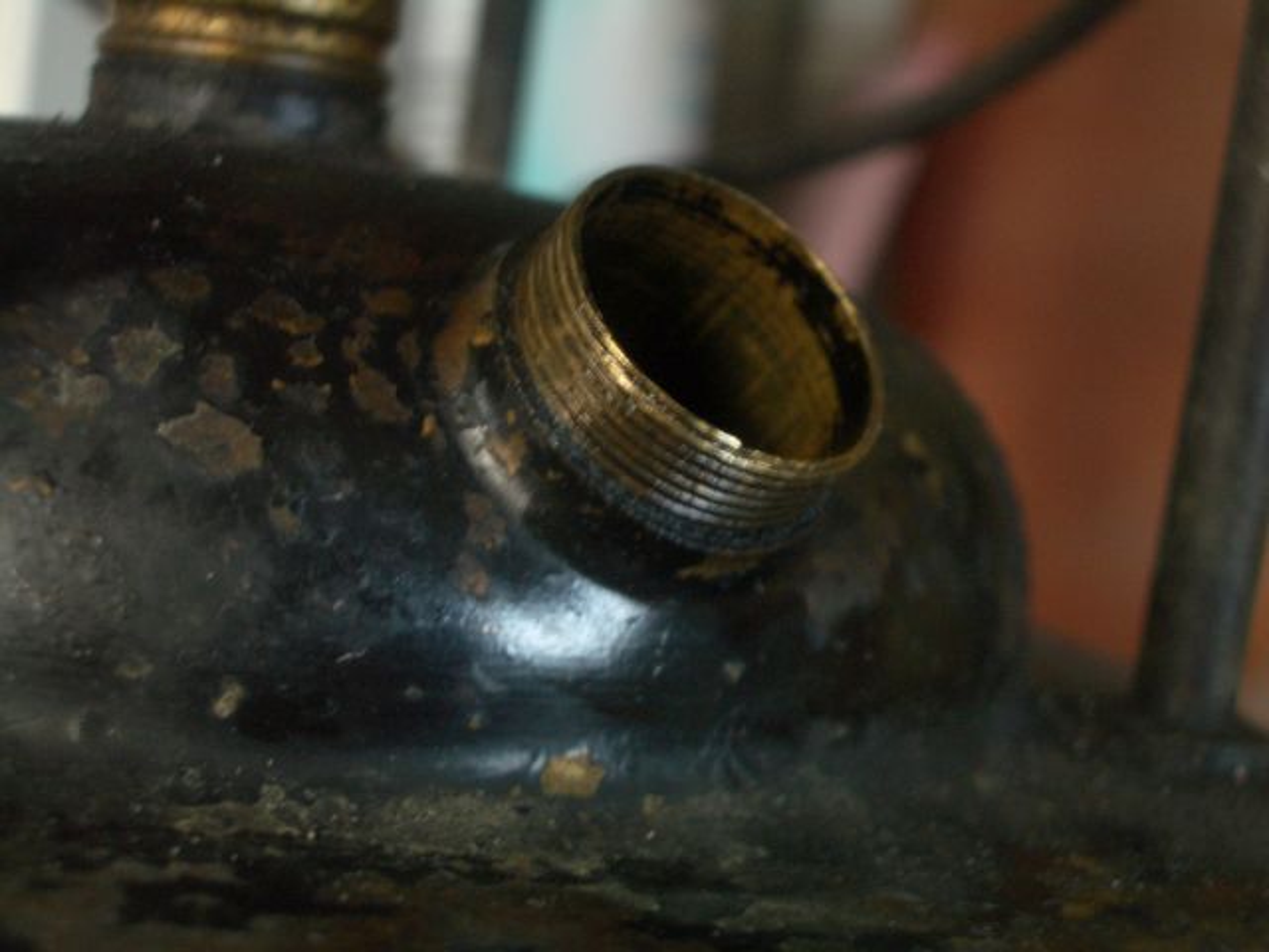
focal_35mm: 62
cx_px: 634
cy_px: 476
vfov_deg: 23.7
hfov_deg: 31.2
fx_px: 2273
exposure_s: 1/8
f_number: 3.5
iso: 100
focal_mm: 10.2
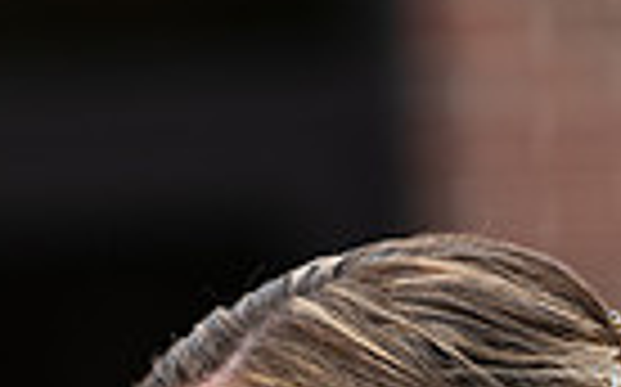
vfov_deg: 1.5
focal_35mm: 859
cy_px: 731
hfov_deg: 2.4
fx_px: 14526
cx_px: -90
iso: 64
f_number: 2.8
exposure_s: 1/640
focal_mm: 200
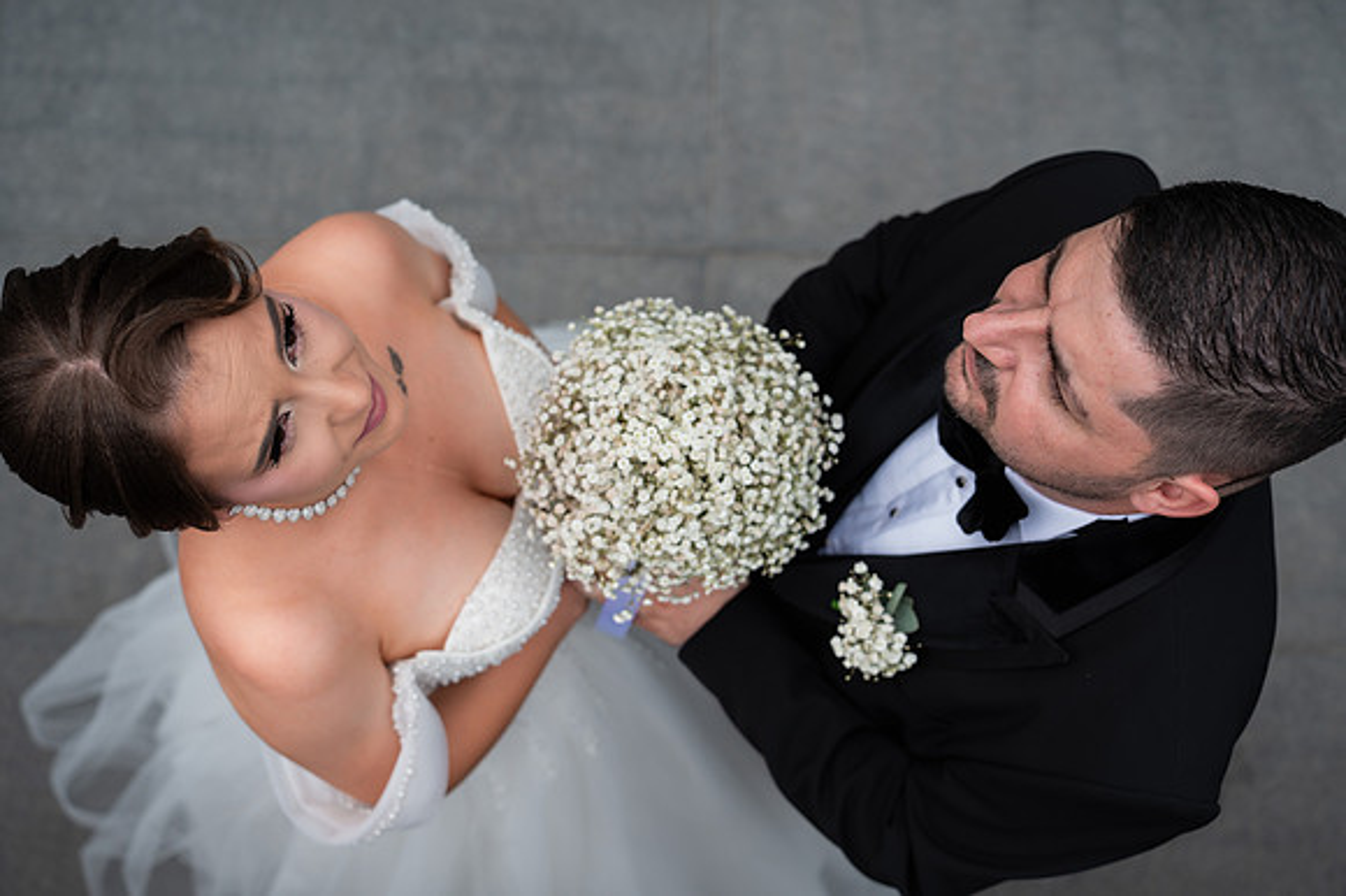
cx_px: 673
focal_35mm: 40
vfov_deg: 33.4
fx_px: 1495
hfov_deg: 48.5
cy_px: 448
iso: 200
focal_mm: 40
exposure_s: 1/800
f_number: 3.5
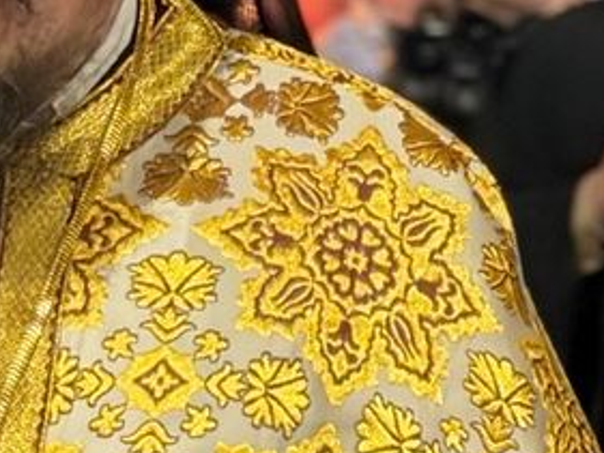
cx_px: 310
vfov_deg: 7.3
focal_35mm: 205
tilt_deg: +0.6
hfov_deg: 9.6
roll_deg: +2.5
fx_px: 3578
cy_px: 243
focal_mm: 6.76
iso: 500
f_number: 1.78
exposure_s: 1/25
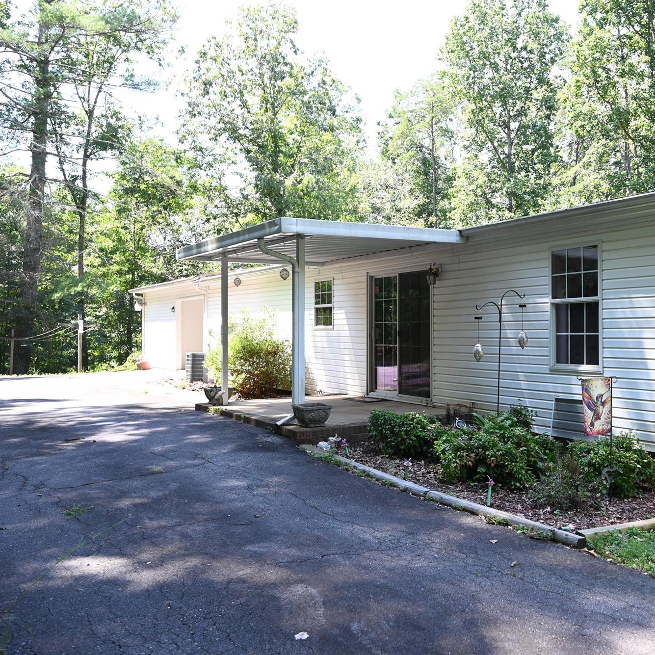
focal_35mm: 30
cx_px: 491
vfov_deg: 54.0
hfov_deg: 51.7
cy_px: 323
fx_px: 642
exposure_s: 1/80
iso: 100
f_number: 4
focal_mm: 23
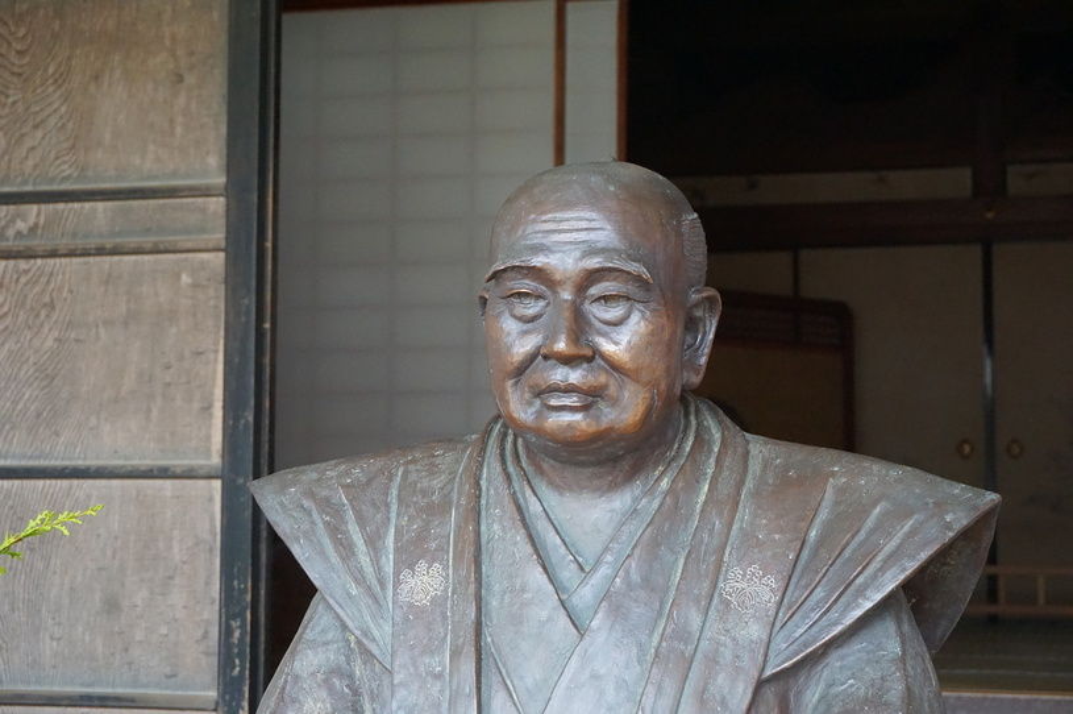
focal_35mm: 64
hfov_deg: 31.2
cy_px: 357
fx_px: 1921
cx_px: 536
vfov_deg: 21.0
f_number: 6.3
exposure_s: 1/125
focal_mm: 43
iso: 3200
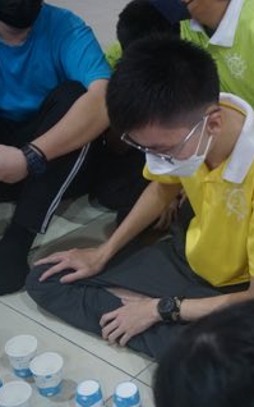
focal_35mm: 60
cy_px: 204
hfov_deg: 20.7
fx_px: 664
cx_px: 272
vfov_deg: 34.0
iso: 1600
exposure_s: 1/160
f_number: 4.5
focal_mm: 26
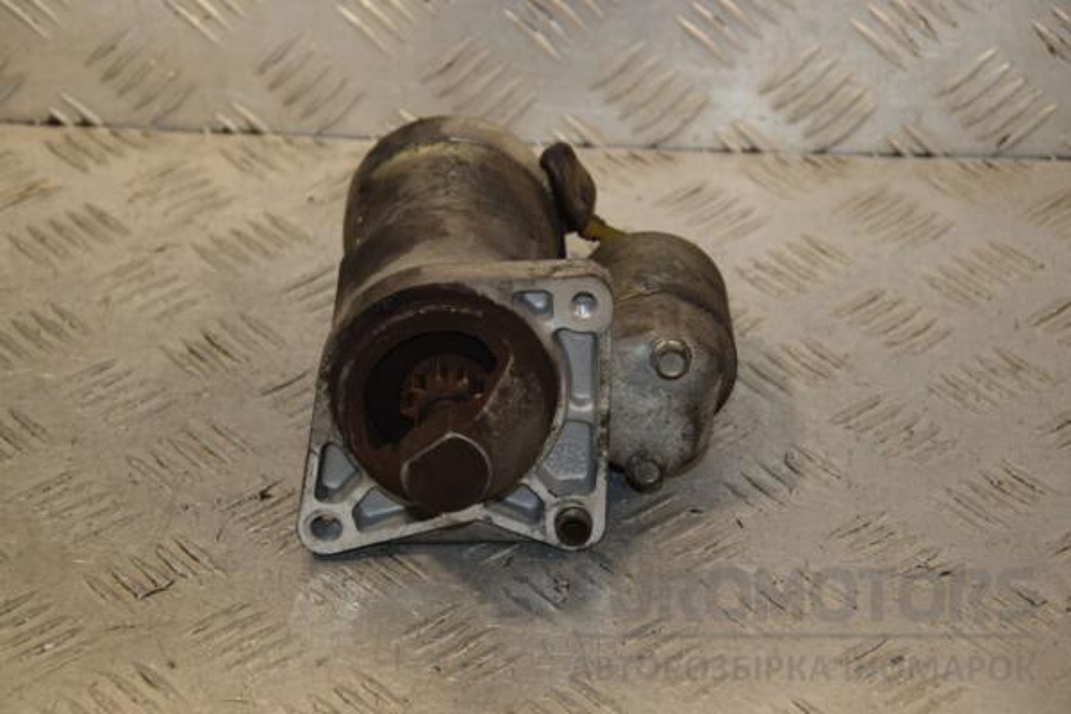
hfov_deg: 18.2
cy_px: 357
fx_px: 3347
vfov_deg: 12.2
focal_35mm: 112
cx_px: 536
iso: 800
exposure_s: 1/200
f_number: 6.3
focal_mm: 75
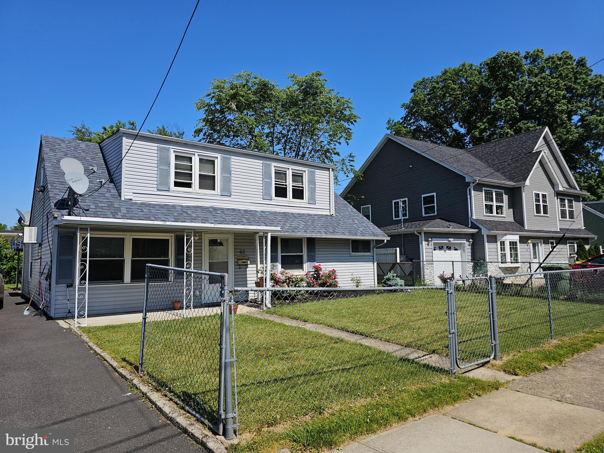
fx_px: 401
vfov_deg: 58.9
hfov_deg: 73.9
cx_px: 302
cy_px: 226
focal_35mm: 23
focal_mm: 6.3
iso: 10
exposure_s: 1/1041
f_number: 1.7
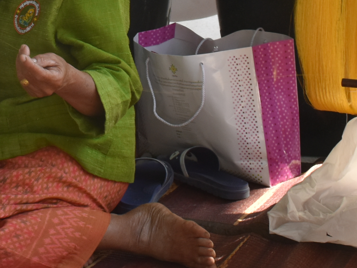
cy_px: -88
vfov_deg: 11.7
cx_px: 82
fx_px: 1266
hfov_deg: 16.0
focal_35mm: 123
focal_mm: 23
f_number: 7.1
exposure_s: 1/200
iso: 400
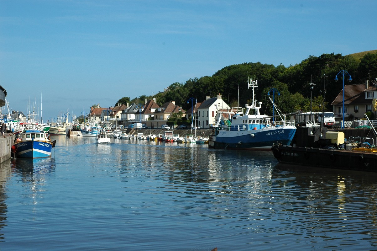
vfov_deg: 22.6
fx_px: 628
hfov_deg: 33.4
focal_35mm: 60
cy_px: 126
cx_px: 188
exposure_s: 1/320
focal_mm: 40
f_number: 11
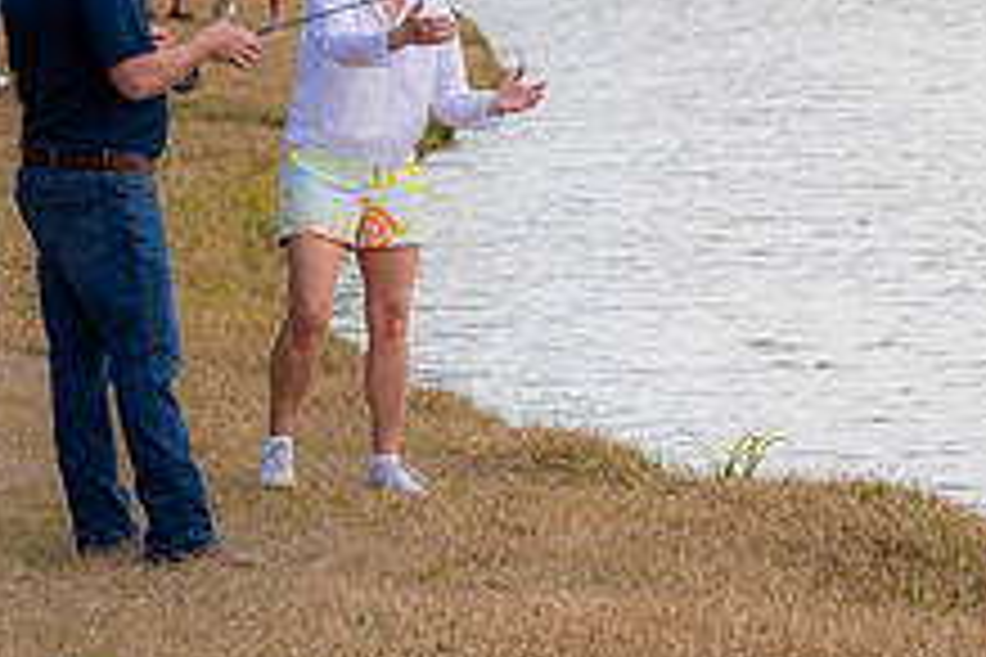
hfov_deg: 7.4
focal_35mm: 278
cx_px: 198
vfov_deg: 4.9
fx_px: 7614
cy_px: 108
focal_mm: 105
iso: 100
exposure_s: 1/200
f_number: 5.6
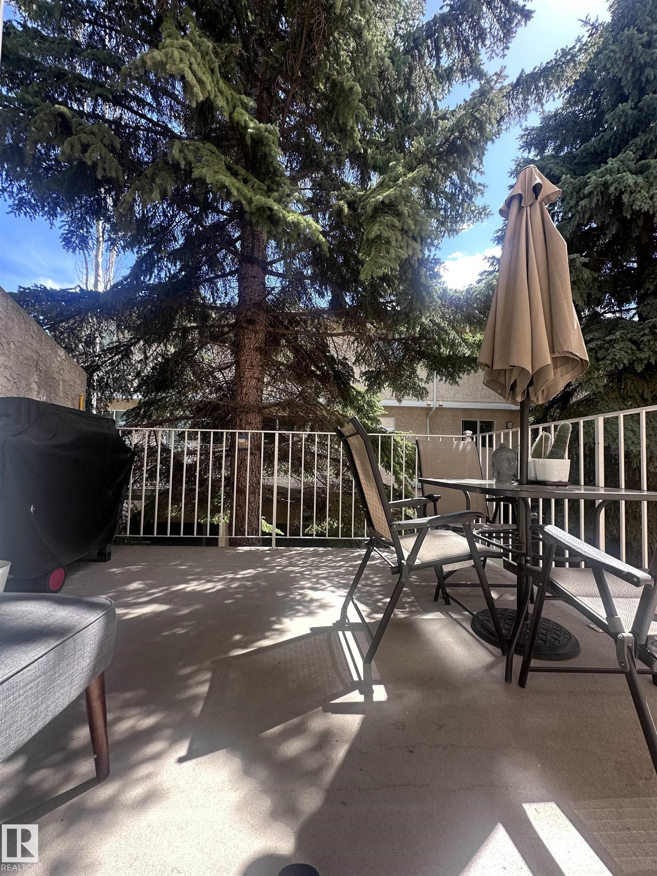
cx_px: 328
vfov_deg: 102.1
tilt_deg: +1.7
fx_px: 354
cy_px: 438
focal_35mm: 14
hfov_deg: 85.7
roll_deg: -2.1
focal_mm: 2.22
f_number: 2.2
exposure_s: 1/270
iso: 40
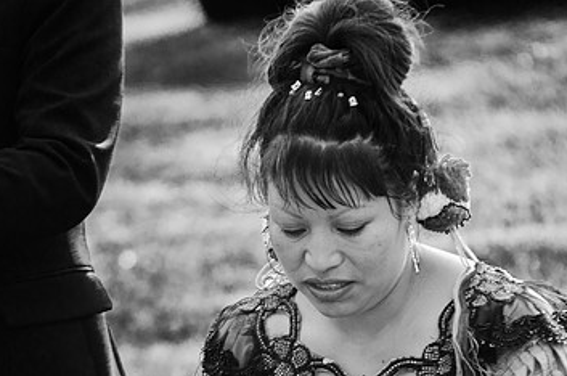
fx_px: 7751
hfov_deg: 4.2
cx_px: 315
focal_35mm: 493
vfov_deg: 2.8
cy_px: 257
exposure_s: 1/500
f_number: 5.6
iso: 250
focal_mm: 200
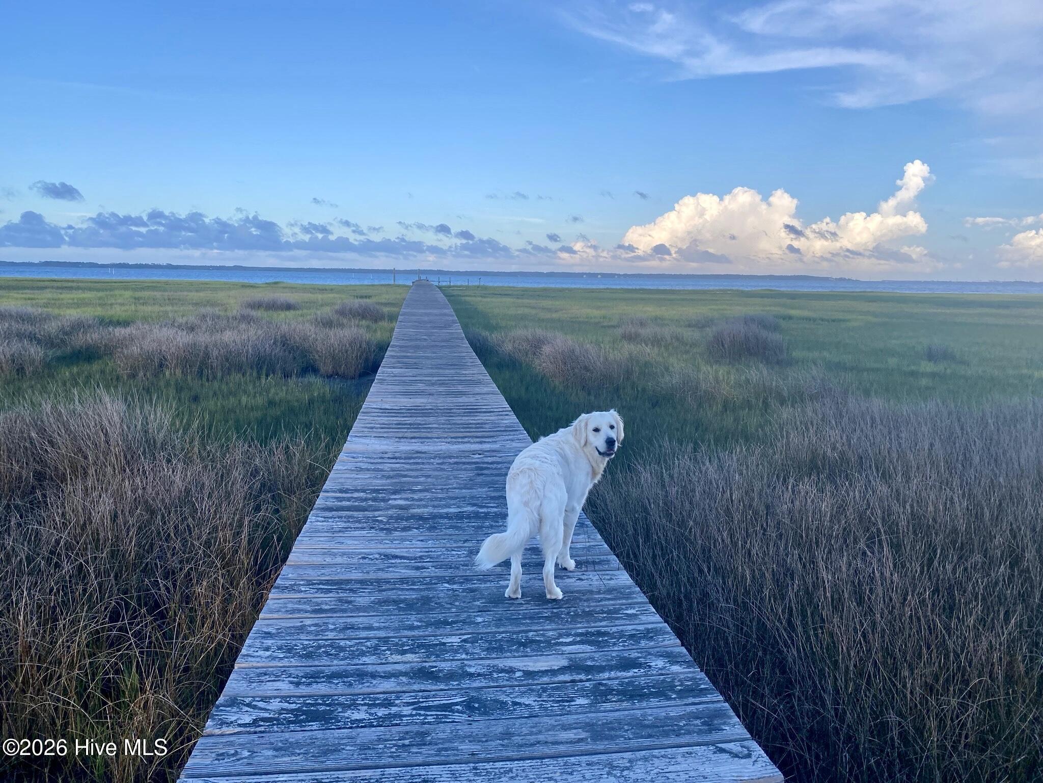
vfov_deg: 53.1
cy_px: 392
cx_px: 522
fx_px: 783
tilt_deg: -7.6
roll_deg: +0.1
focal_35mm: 26
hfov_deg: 67.3
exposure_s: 1/852
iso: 32
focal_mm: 4.25
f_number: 1.8
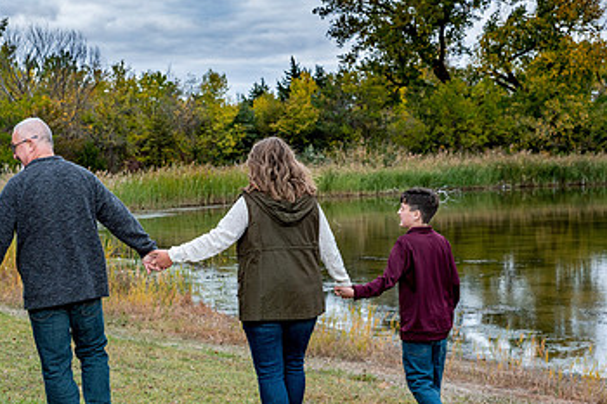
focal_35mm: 58
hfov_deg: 33.9
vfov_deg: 23.3
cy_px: 266
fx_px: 977
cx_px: 166
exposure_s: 1/125
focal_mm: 35
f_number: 5.6
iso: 320
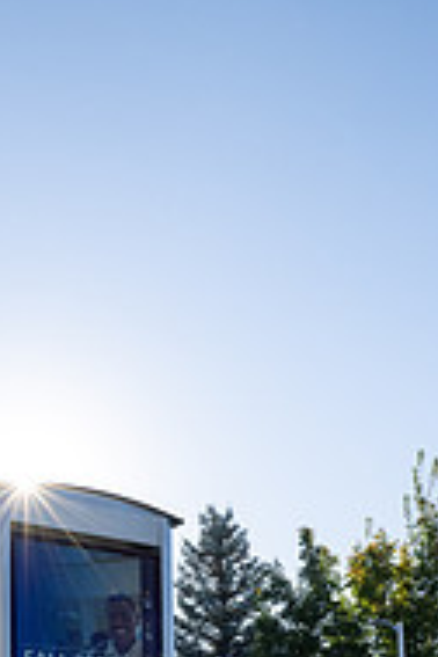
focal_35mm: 57
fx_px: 1040
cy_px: 754
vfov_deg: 30.6
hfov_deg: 23.8
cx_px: 254
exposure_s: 1/250
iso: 800
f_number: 18
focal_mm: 24
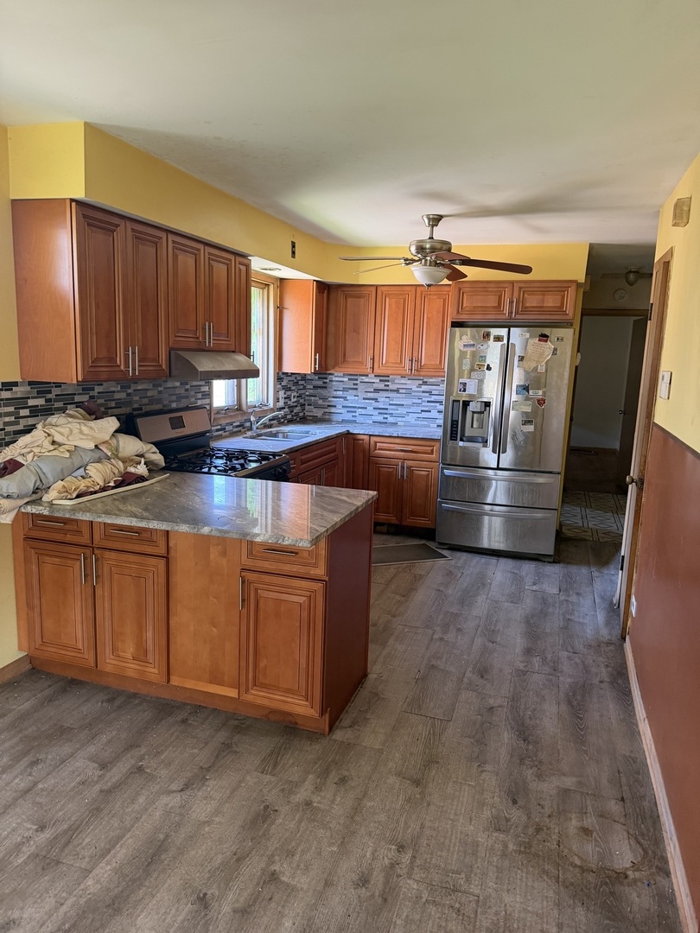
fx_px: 647
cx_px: 350
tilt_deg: -9.7
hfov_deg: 56.8
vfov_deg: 71.6
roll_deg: -1.4
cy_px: 466
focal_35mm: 24
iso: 320
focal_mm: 6.76
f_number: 1.78
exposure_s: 1/60
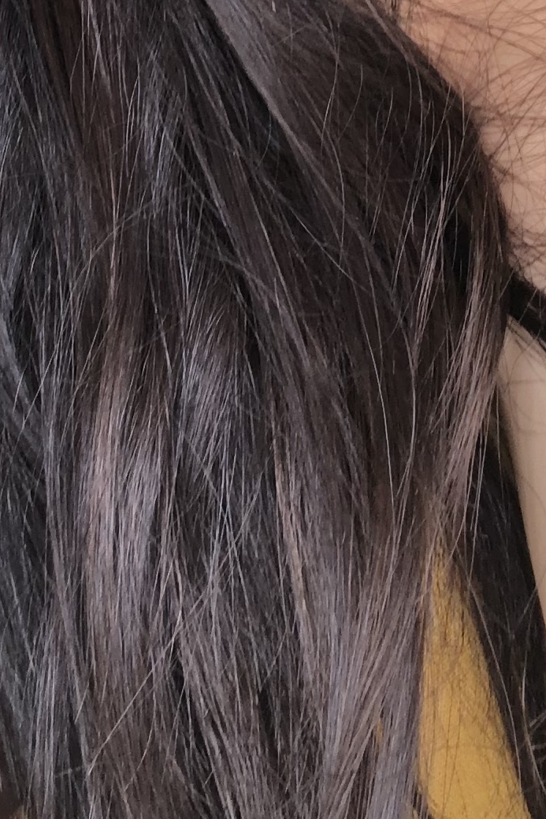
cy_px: -196
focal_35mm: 99
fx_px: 2251
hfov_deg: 13.7
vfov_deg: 19.3
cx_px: 27
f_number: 2.2
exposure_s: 1/120
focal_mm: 2.87
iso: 50
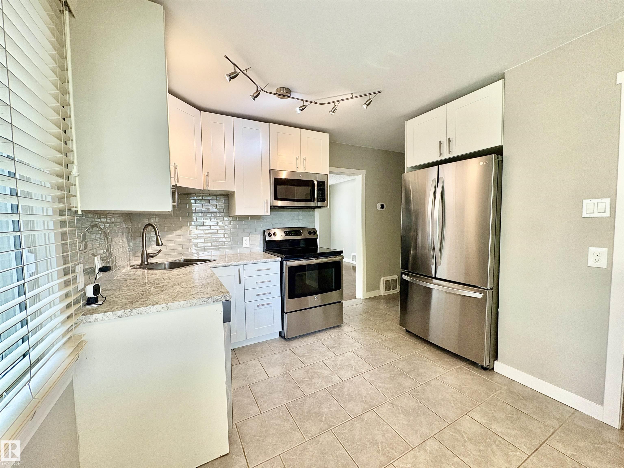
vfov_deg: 85.7
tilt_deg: -2.7
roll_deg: +1.5
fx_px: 252
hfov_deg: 102.1
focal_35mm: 14
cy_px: 234
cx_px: 312
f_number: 2.2
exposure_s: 1/120
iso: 160
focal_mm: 2.22
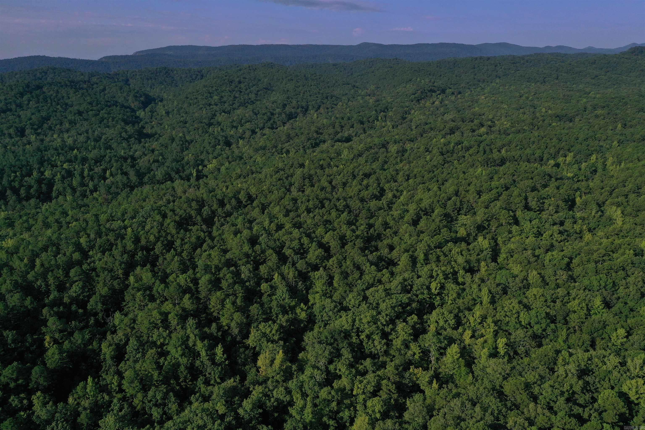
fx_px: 502
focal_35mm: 28
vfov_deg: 46.4
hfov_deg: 65.5
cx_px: 322
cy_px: 215
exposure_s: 1/800
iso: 100
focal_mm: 10.26
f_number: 6.3
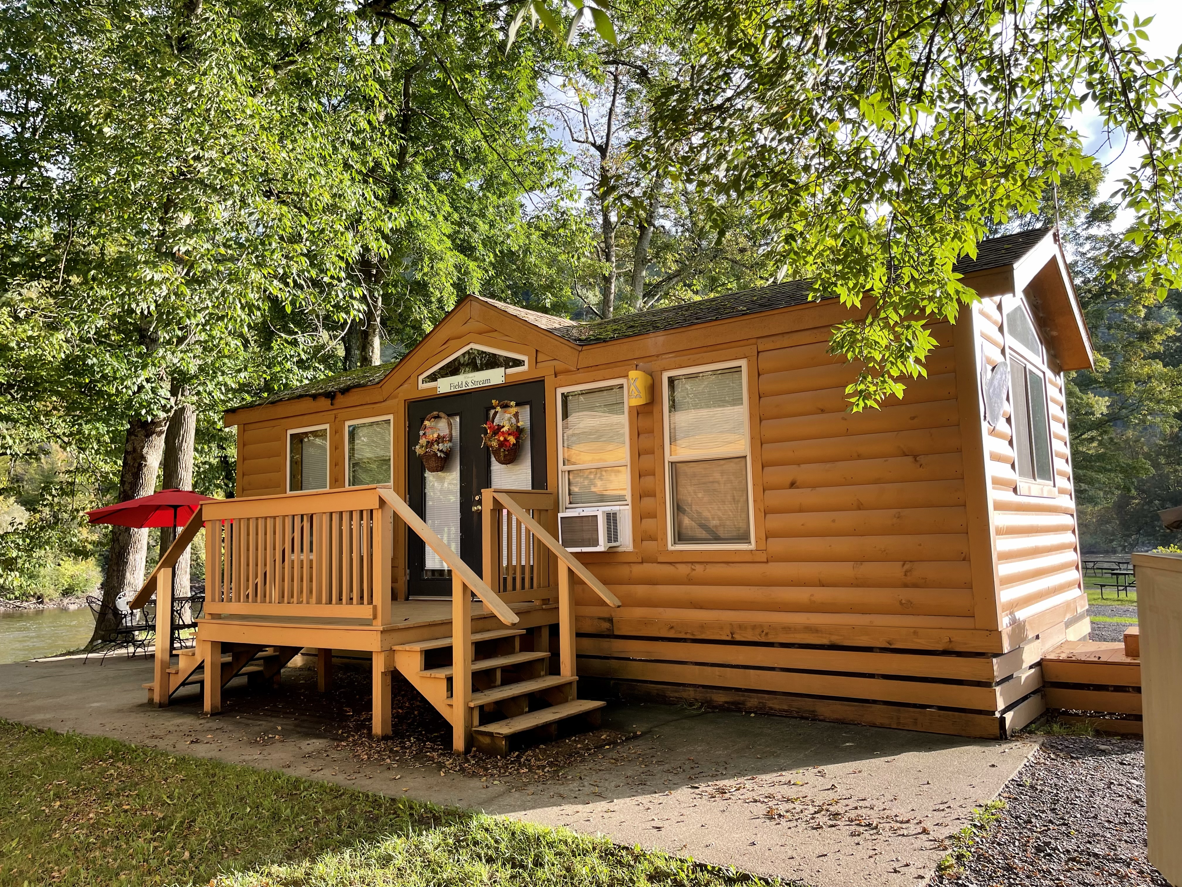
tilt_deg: +5.9
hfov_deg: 67.3
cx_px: 591
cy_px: 444
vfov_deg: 53.1
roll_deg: +1.5
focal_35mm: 26
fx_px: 888
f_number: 1.6
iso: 32
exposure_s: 1/315
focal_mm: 5.1
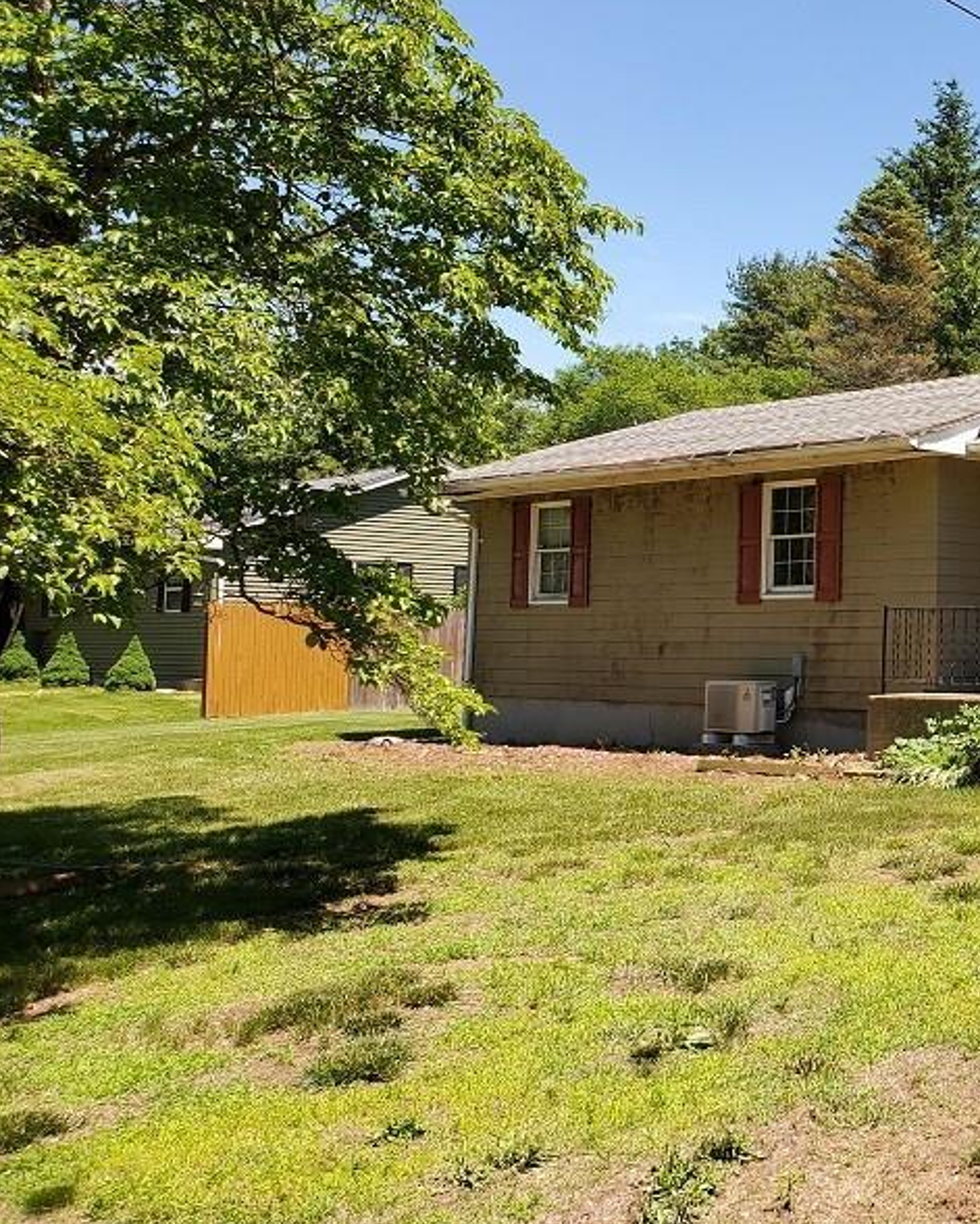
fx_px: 1594
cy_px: 526
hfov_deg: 30.8
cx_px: 1055
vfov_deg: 41.9
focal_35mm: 44
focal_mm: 4.3
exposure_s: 1/976
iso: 50
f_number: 2.4
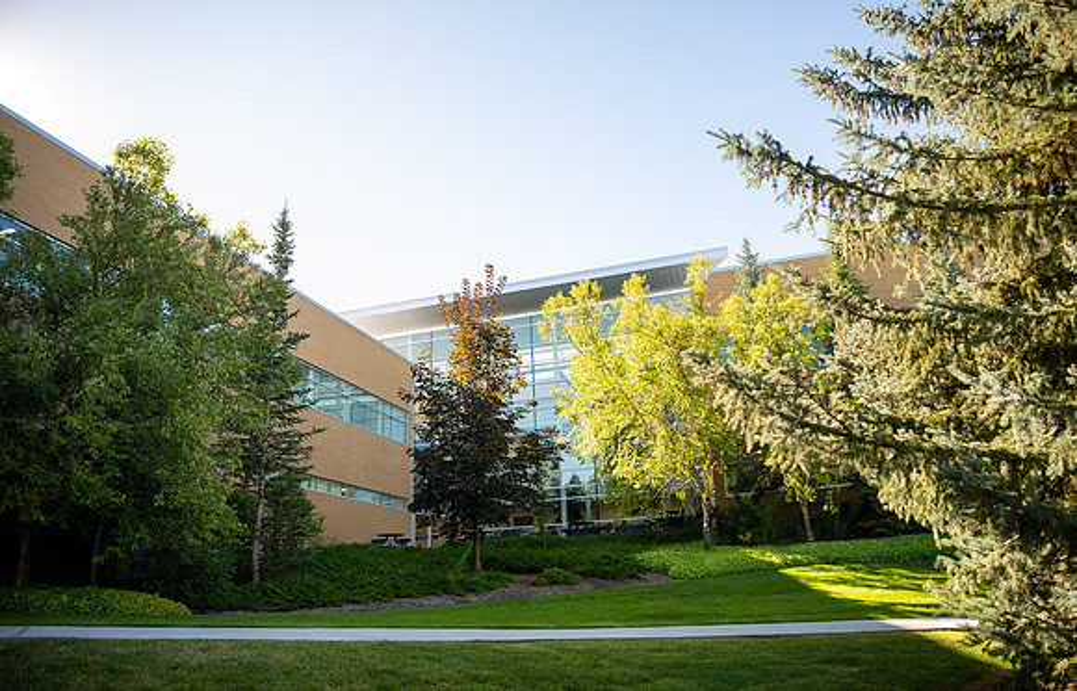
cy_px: 332
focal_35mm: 24
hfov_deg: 73.8
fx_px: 718
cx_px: 538
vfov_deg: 51.4
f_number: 2.8
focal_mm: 24
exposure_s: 1/800
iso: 200
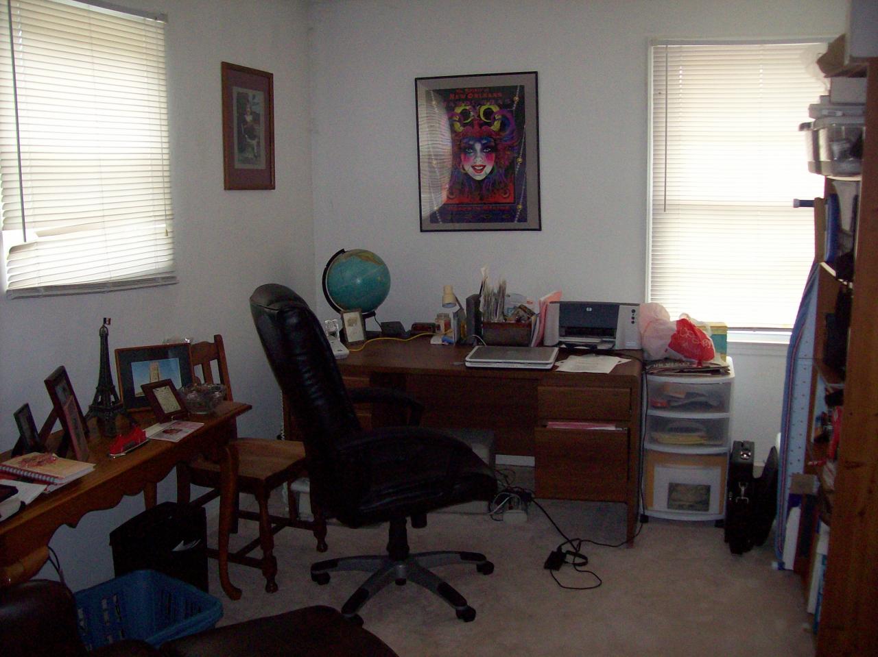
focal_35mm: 36
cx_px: 439
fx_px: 913
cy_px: 328
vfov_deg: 39.6
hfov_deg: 51.4
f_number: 2.7
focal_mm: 6
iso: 140
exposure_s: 1/64
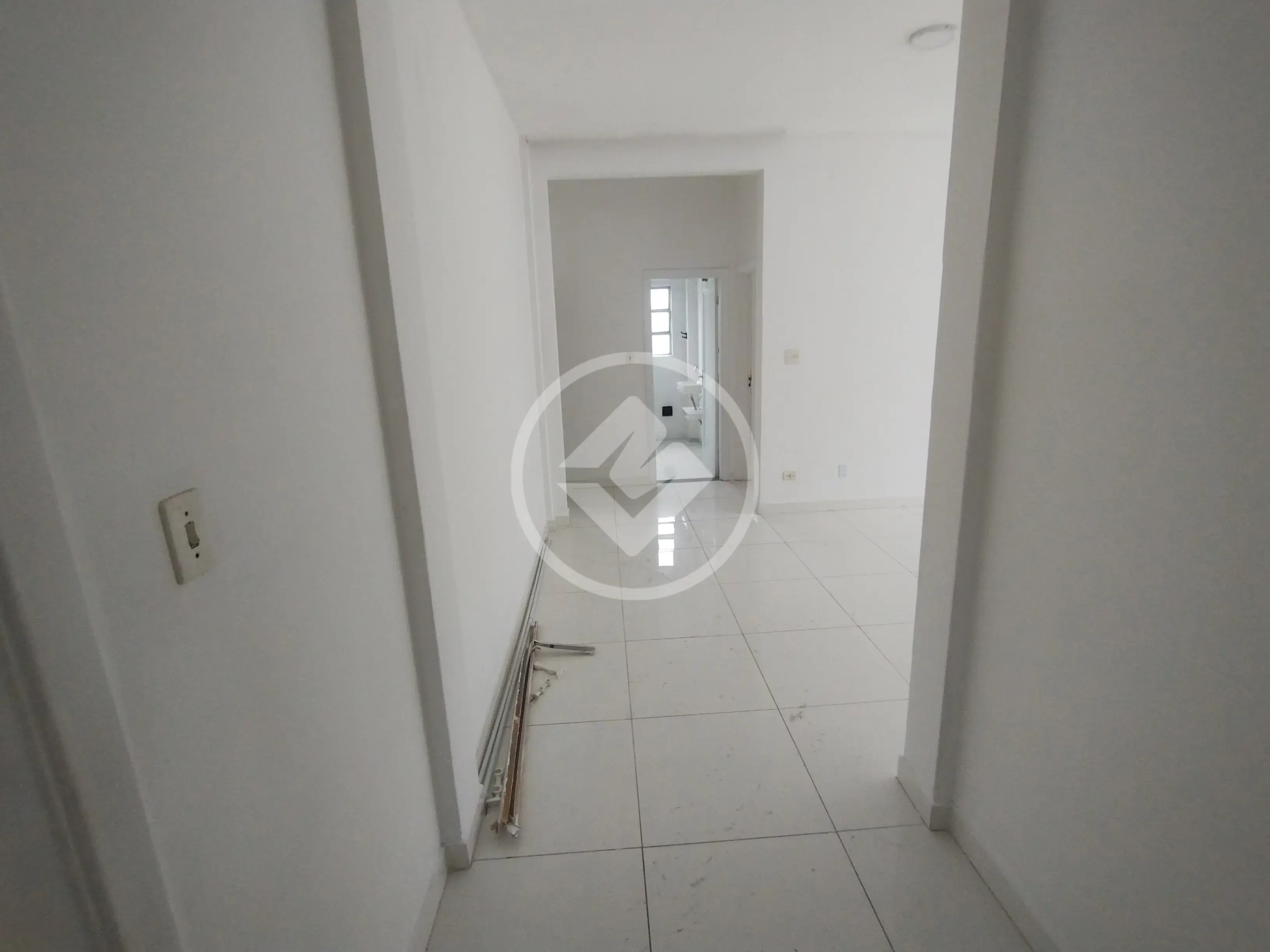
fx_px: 587
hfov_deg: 94.5
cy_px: 476
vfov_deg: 78.1
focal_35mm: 16
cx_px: 635
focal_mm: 1.66
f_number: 2.2
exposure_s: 1/60
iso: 148
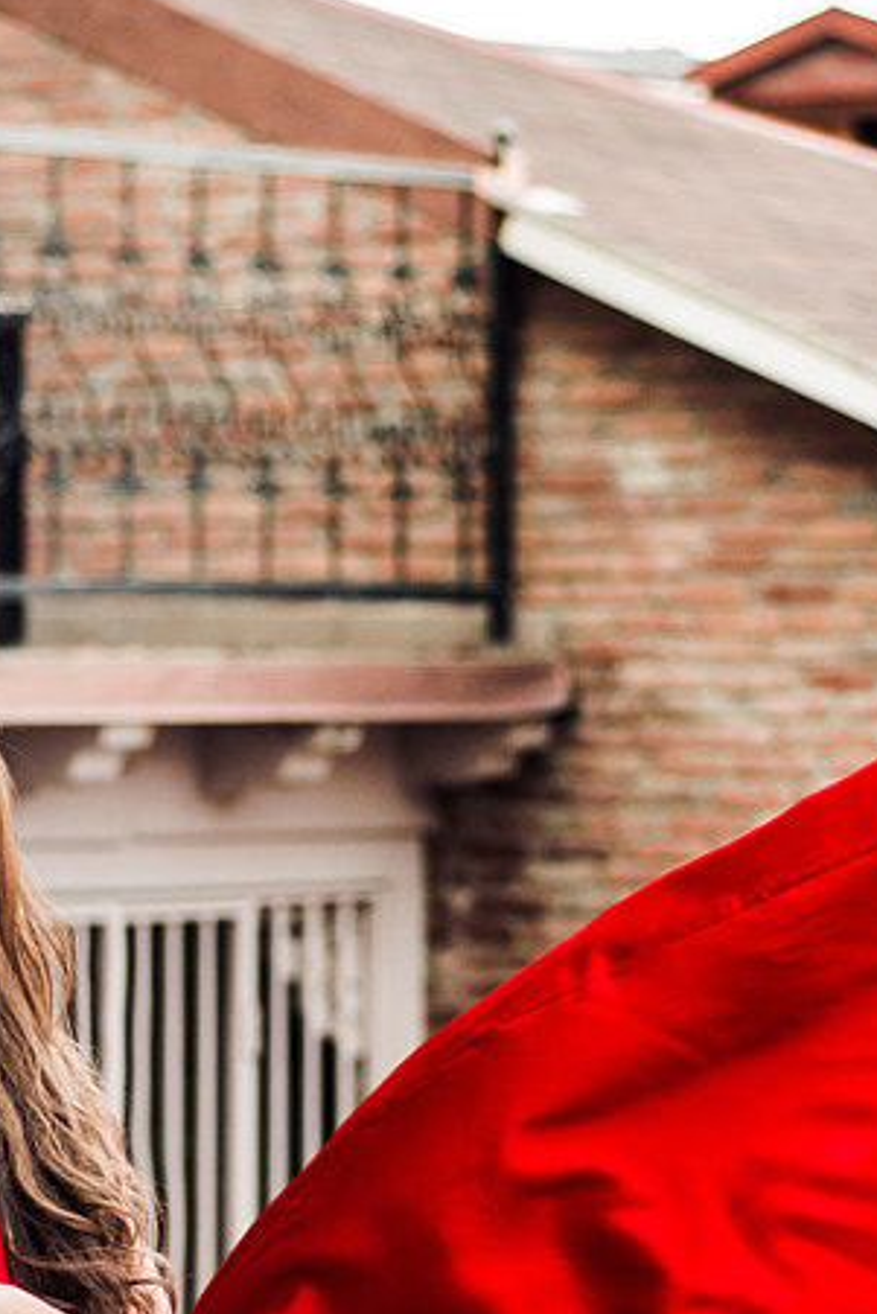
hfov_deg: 6.4
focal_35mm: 213
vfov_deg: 9.6
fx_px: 7777
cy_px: 1061
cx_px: 143
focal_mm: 60
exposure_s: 1/200
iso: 500
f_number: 2.8
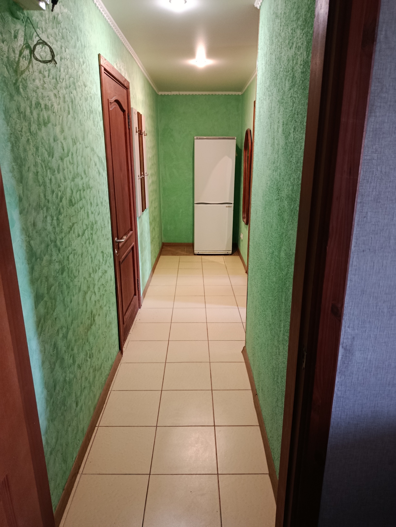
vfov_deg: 71.6
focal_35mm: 24
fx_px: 366
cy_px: 264
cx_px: 198
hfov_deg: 56.8
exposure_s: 1/25
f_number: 1.7
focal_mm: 5.24
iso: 2137
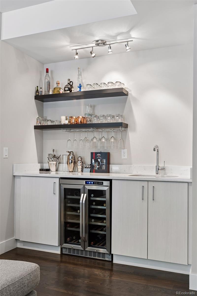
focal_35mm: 32
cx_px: 98
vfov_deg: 58.7
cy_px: 148
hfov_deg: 41.1
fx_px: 263
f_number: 9
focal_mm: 32
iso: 400
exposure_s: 1/8
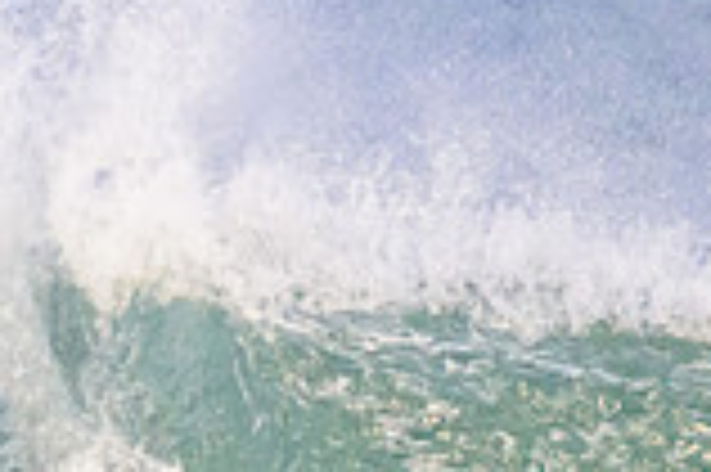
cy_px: 557
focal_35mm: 3213
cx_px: -270
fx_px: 63390
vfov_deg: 0.4
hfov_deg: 0.6
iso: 4500
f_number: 11
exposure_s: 1/2000
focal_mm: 800
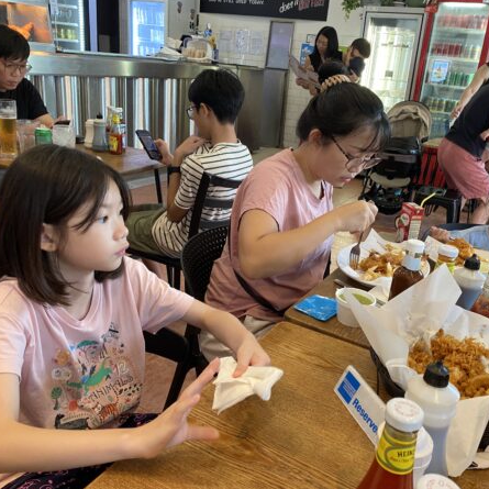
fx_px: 495
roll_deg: -5.6
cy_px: 243
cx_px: 285
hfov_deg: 52.3
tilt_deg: -19.8
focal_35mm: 31
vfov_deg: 52.5
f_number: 1.8
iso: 200
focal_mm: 4.25
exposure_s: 1/50
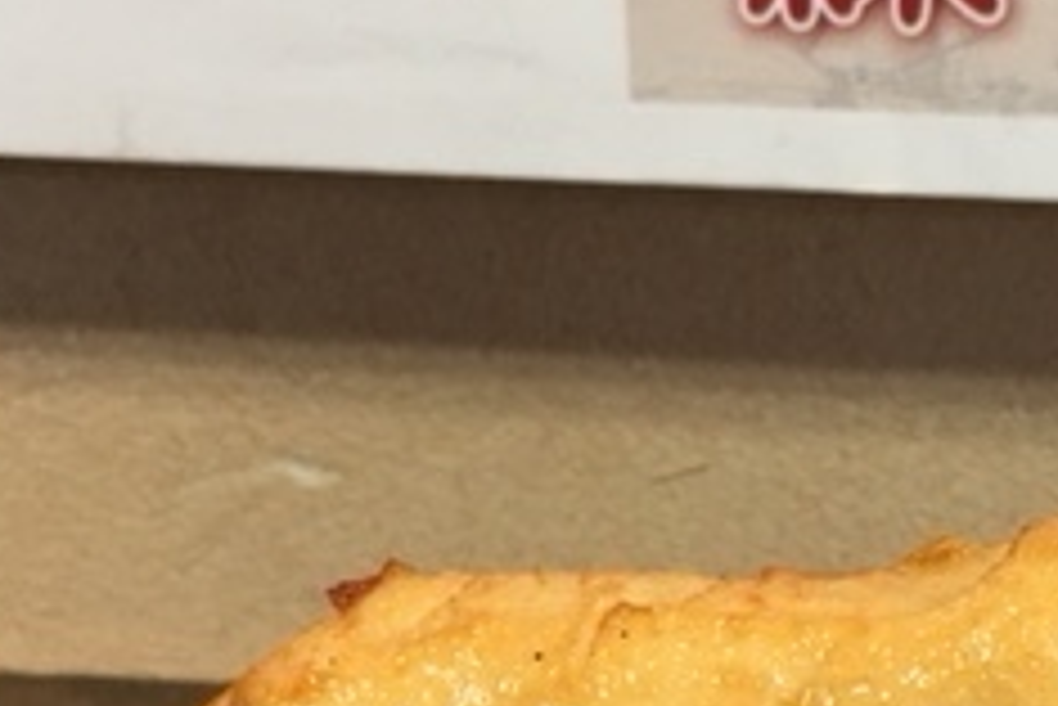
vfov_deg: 16.7
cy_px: 400
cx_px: 1013
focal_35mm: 82
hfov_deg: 23.9
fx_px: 2411
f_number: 2.2
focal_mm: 4.15
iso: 40
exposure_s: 1/30
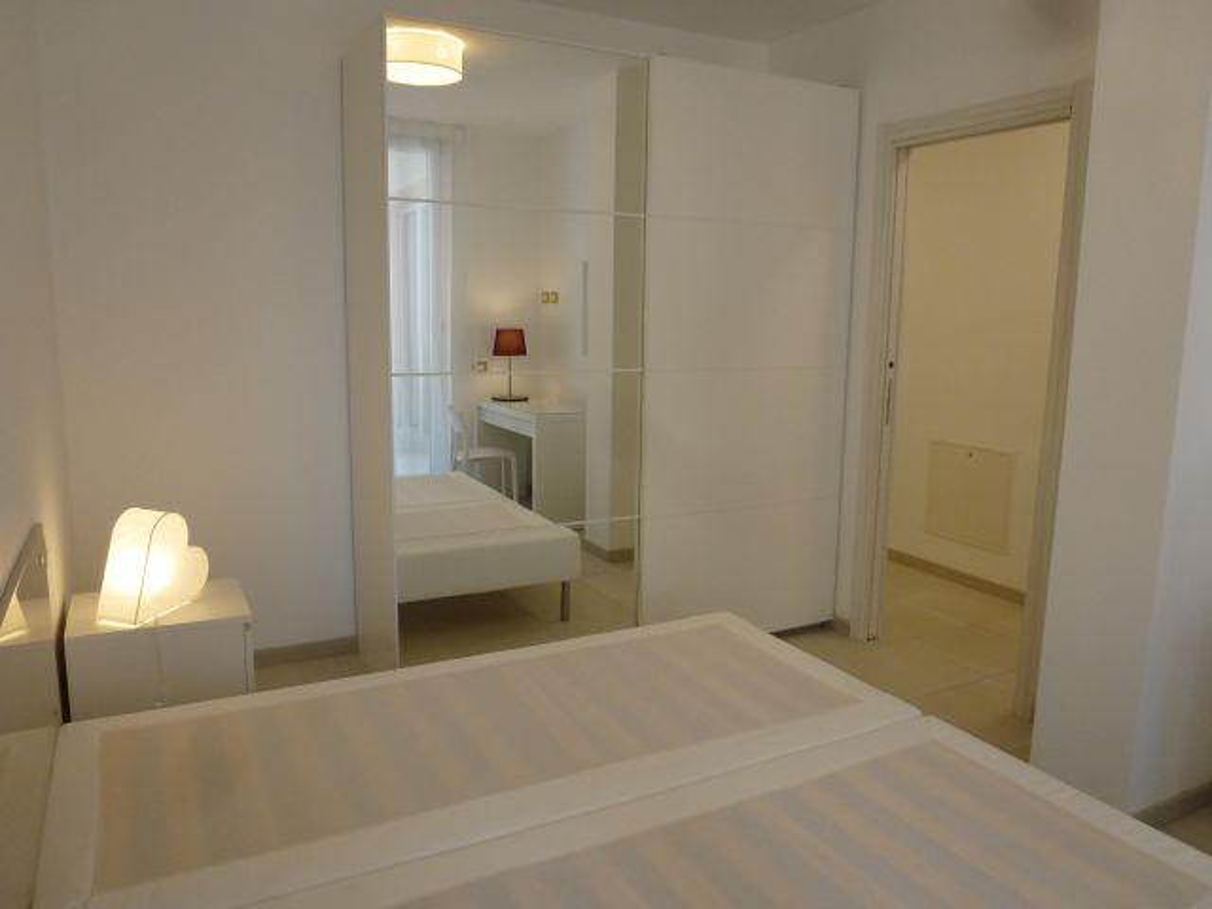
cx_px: 606
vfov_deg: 54.9
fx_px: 875
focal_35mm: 25
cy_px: 454
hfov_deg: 69.4
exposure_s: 1/60
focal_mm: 4.3
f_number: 3.3
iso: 160
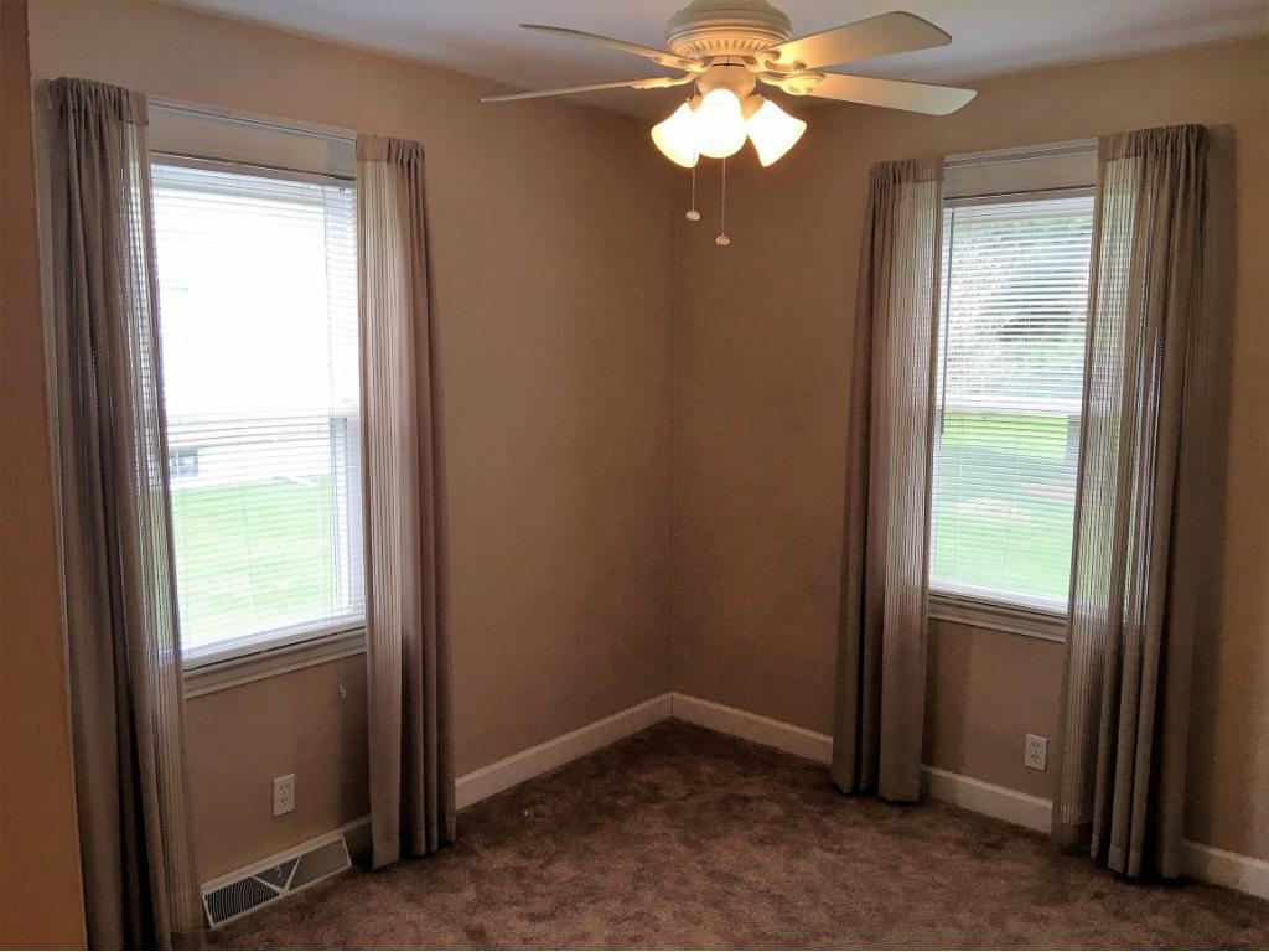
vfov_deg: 48.2
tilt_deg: -6.5
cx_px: 634
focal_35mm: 29
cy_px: 476
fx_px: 1063
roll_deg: -0.4
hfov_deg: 61.7
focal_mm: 4.15
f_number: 2.2
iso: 25
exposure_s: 1/30
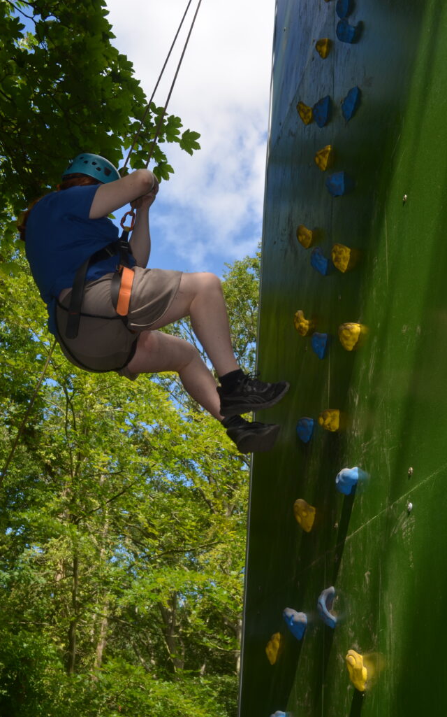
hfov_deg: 28.0
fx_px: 897
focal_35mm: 46
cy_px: 360
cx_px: 210
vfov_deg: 43.5
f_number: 8
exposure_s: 1/200
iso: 100
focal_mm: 30
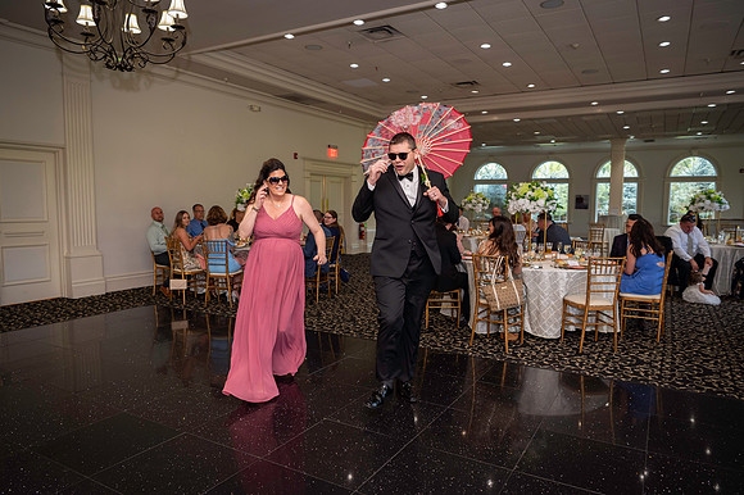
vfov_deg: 53.1
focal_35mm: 24
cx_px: 372
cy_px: 248
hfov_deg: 73.8
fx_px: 496
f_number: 3.5
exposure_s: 1/100
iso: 800
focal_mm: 24
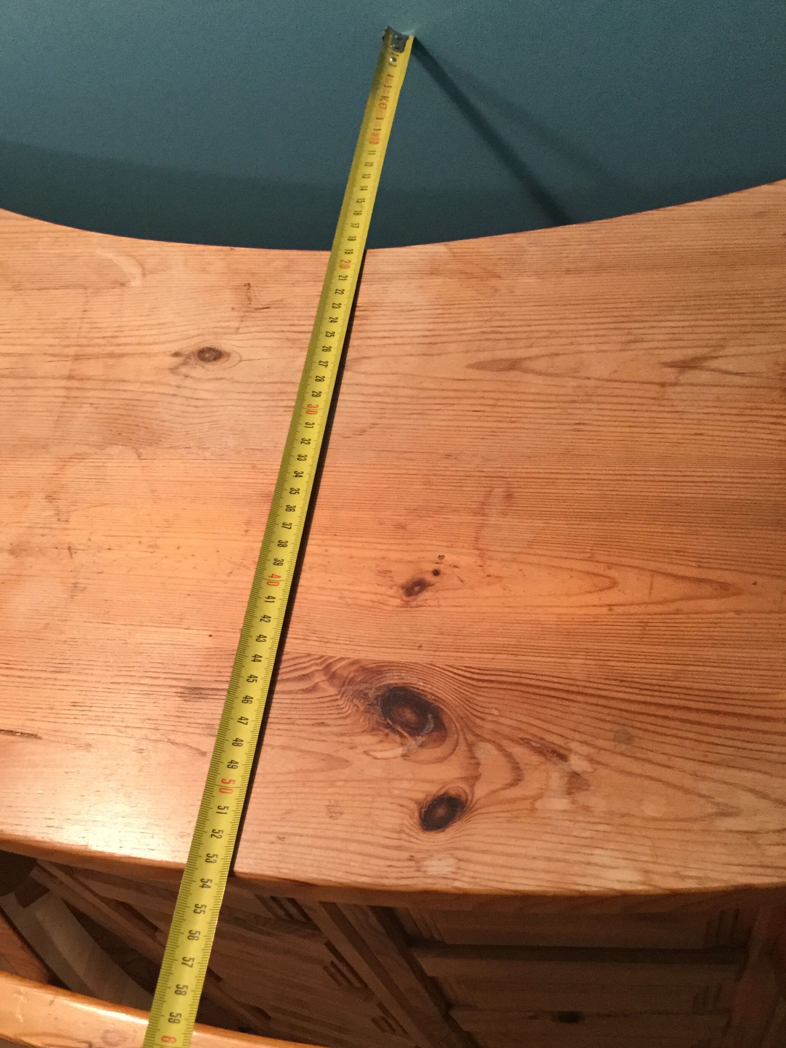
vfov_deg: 50.0
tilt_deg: -55.4
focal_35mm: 37
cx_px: 324
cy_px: 601
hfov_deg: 38.5
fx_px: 1120
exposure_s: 1/33
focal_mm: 3.3
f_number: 2.4
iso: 200
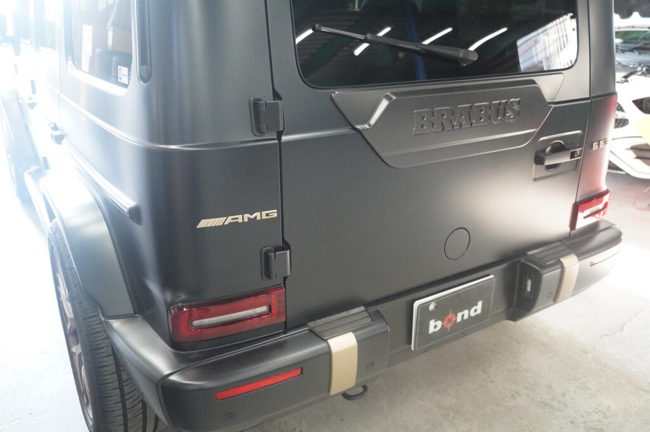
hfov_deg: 60.3
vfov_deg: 42.3
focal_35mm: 31
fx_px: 559
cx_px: 325
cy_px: 216
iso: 10000
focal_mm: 31
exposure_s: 1/160
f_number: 4.5
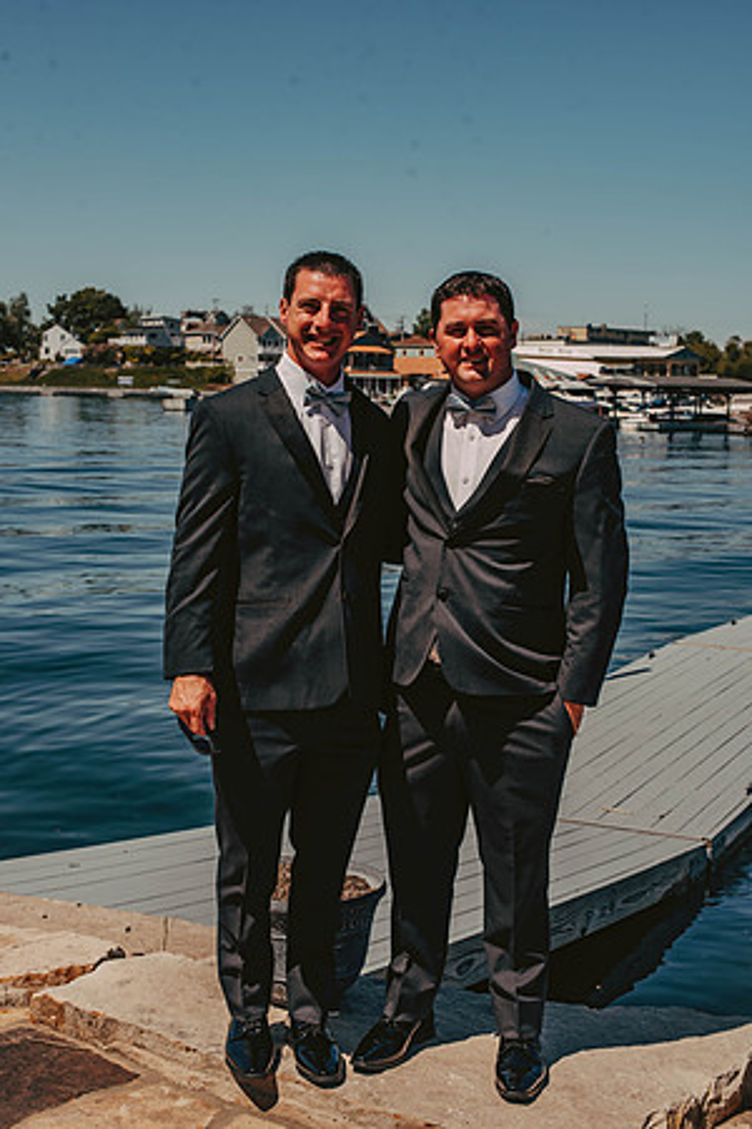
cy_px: 564
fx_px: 1567
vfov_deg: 39.6
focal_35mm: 50
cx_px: 376
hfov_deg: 27.0
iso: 125
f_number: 7.1
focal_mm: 50
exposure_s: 1/500
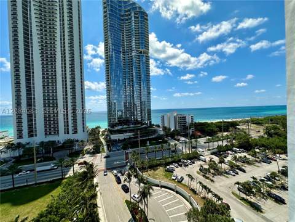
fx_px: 119
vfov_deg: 85.7
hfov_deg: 102.1
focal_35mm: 14
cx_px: 148
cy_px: 111
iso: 50
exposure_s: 1/2882
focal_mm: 2.22
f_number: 2.2
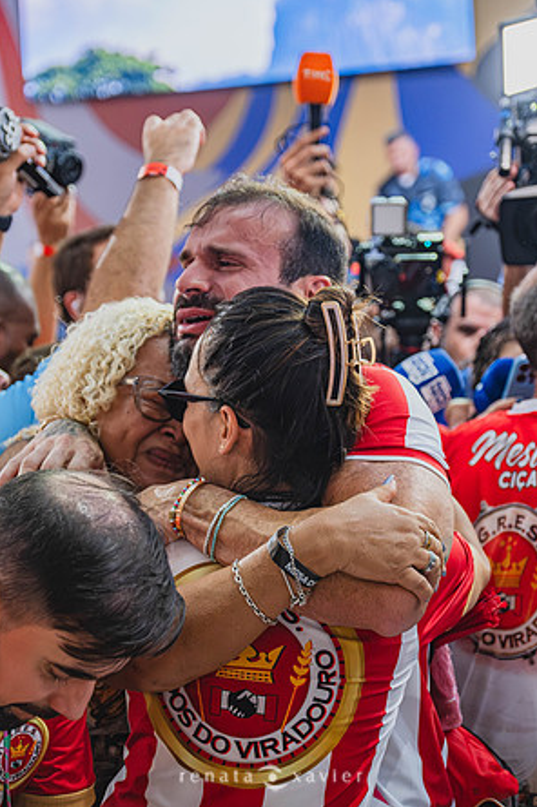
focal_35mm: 84
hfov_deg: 16.2
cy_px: 401
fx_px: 1882
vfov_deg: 24.2
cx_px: 268
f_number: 3.2
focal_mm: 55
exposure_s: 1/320
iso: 2500
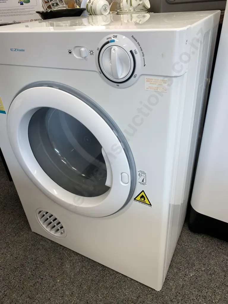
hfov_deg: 53.1
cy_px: 152
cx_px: 114
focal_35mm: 26
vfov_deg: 67.3
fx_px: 228
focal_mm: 4.25
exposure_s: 1/100
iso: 64
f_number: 1.8
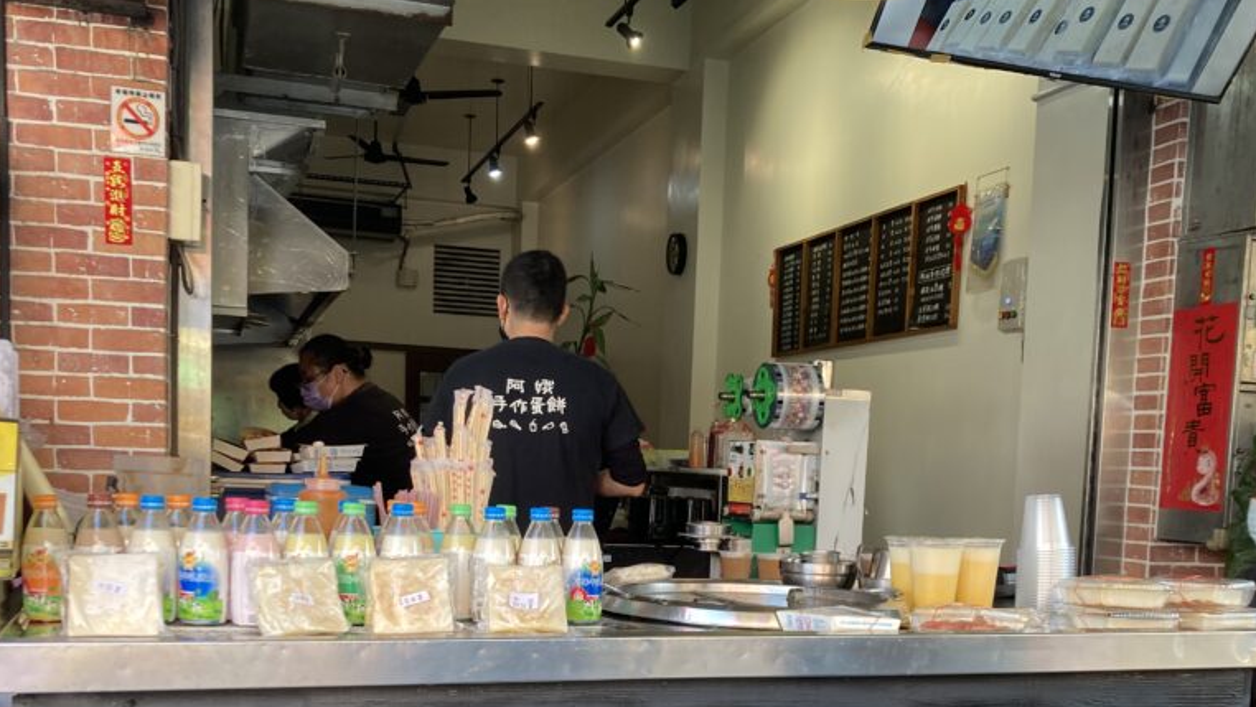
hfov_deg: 49.4
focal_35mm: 41
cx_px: 628
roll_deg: -1.2
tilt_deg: -3.3
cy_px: 606
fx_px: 1366
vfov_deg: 28.2
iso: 64
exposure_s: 1/120
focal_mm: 3.99
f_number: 1.8
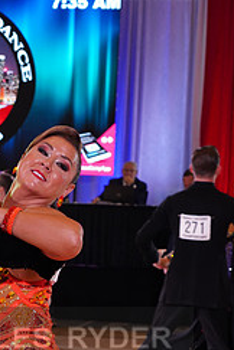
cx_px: -5
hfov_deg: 10.0
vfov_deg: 14.8
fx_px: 1326
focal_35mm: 136
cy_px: 356
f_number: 6.3
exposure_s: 1/160
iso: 1600
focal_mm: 57
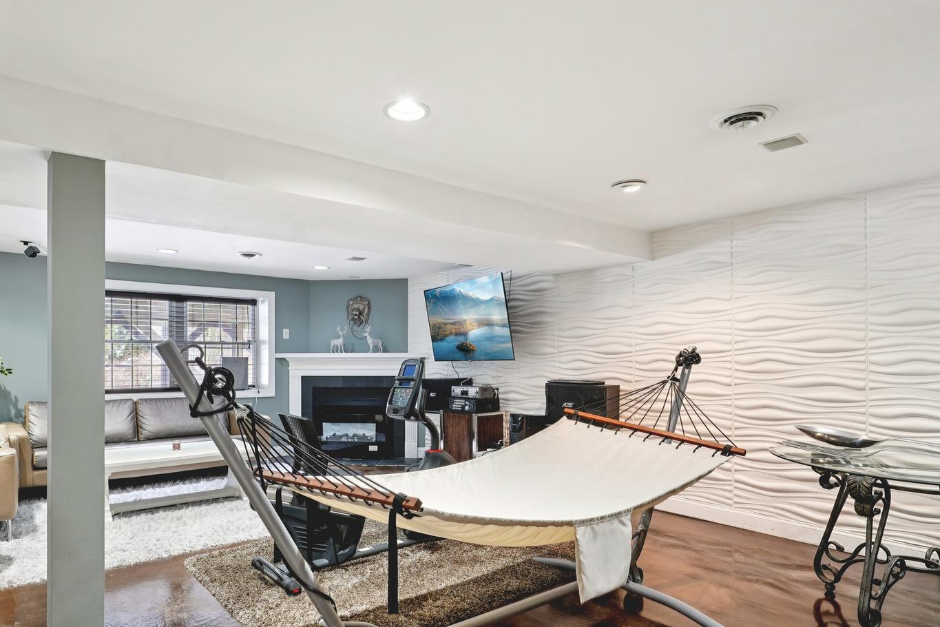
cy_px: 356
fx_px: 548
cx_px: 430
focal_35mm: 21
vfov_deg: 59.3
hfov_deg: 81.0
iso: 400
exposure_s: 1/5
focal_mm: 14
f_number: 8
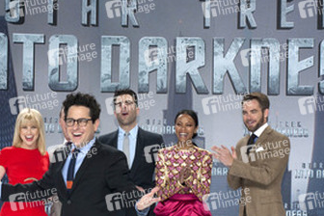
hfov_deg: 19.1
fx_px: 963
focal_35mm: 107
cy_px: 127
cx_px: 143
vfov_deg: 12.8
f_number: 13
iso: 1000
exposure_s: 1/500
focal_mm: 80
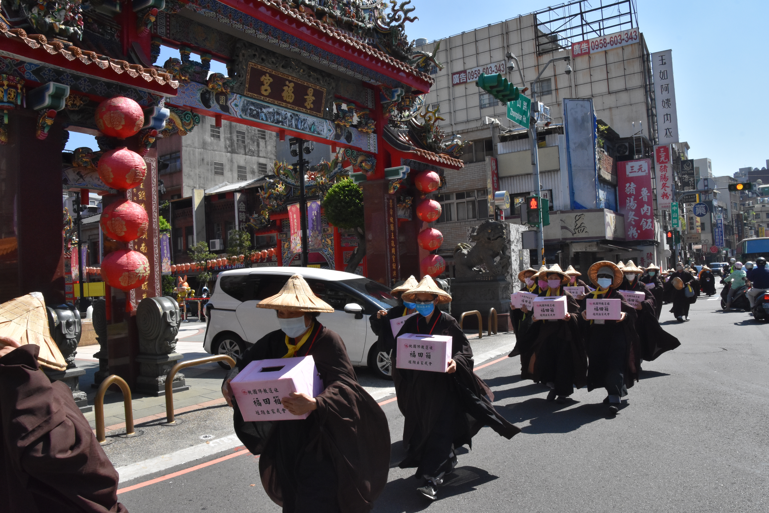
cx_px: 384
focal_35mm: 27
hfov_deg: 67.4
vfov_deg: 47.9
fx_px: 577
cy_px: 256
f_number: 16
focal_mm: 18
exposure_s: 1/1000
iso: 1600
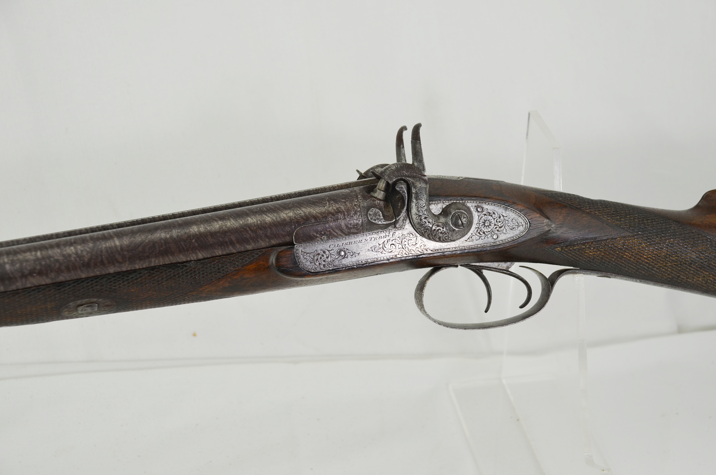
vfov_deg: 20.5
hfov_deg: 30.6
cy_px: 238
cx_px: 358
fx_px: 1310
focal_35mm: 66
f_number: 5.6
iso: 220
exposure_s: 1/125
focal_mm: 44
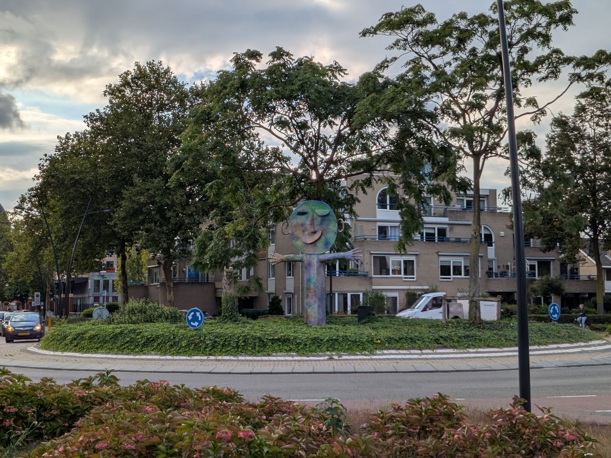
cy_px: 229
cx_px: 306
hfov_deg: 38.9
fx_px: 865
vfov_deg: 29.7
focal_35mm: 49
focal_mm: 4.53
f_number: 1.7
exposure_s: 1/5051
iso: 40
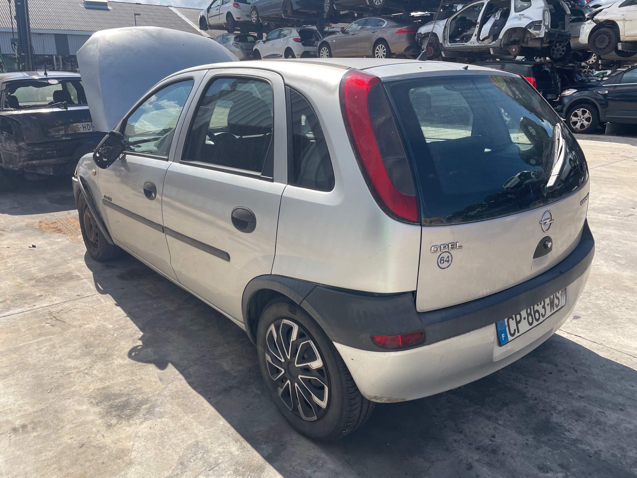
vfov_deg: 53.1
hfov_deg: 67.3
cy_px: 239
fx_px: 478
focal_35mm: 26
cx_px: 318
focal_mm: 4.2
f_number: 1.6
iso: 32
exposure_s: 1/2304
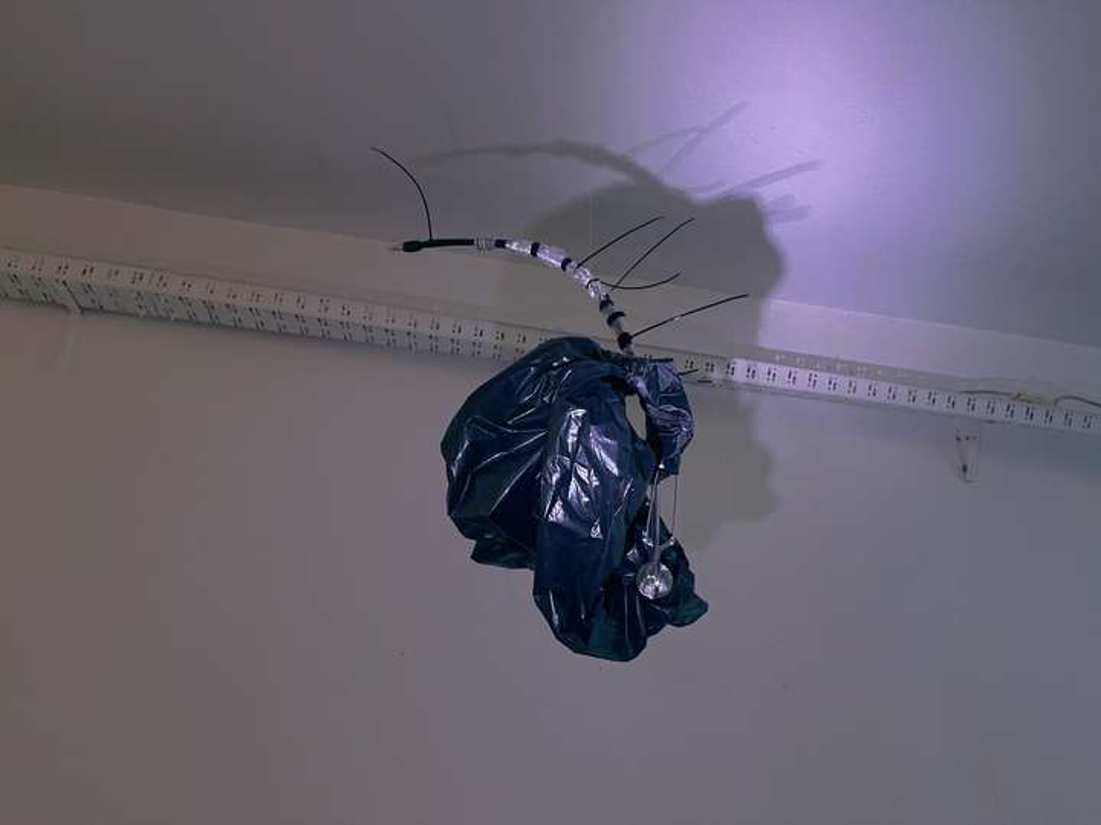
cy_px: 412
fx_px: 827
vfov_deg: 53.1
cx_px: 550
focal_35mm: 26
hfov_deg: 67.3
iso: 640
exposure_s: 1/40
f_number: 1.6
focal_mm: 5.1
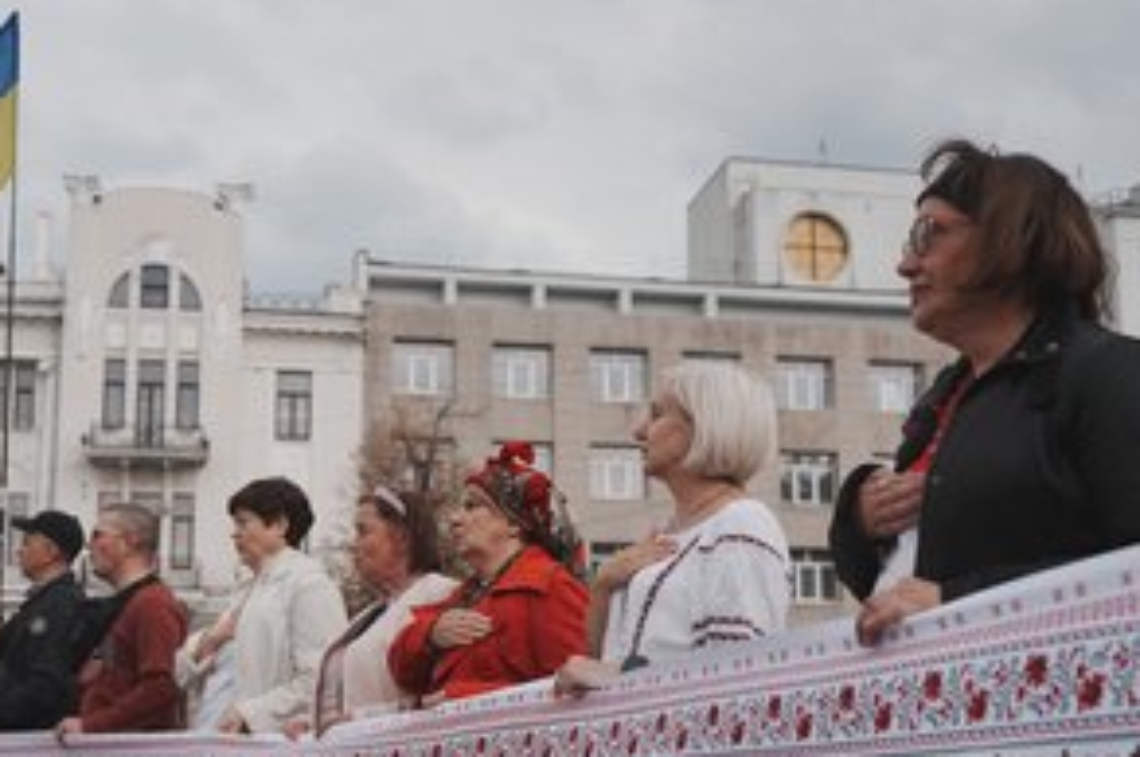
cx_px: 468
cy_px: 492
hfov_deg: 41.0
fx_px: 1518
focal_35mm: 48
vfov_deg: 27.9
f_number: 3.5
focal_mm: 35
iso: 100
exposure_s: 1/1000
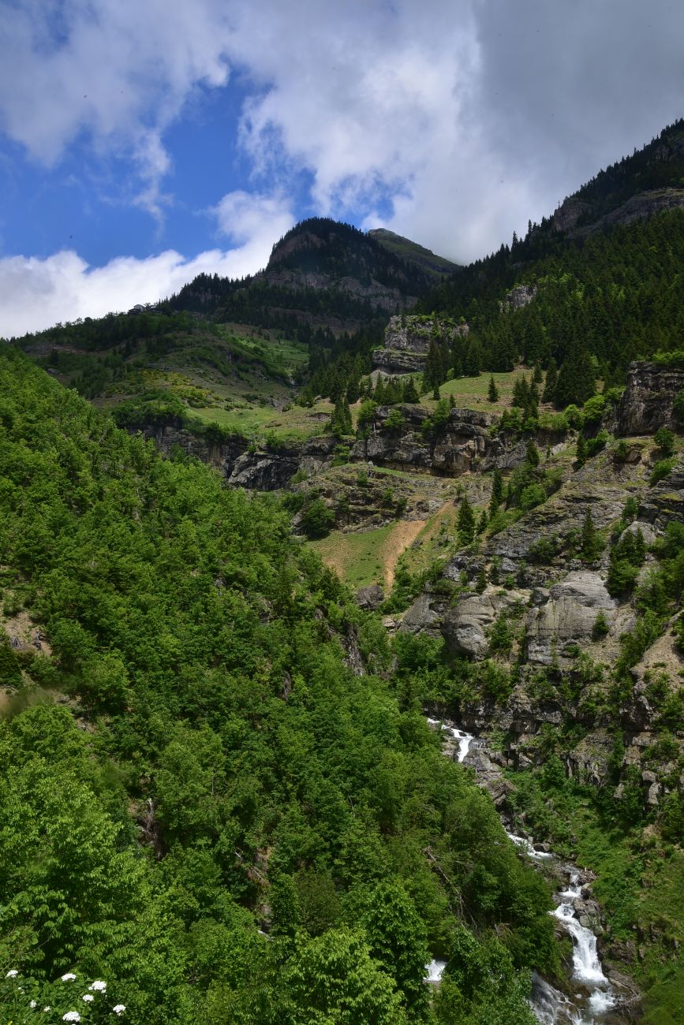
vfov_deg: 39.6
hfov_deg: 27.0
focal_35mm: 50
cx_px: 342
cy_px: 512
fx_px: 1425
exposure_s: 1/125
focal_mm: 50
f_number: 22
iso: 320
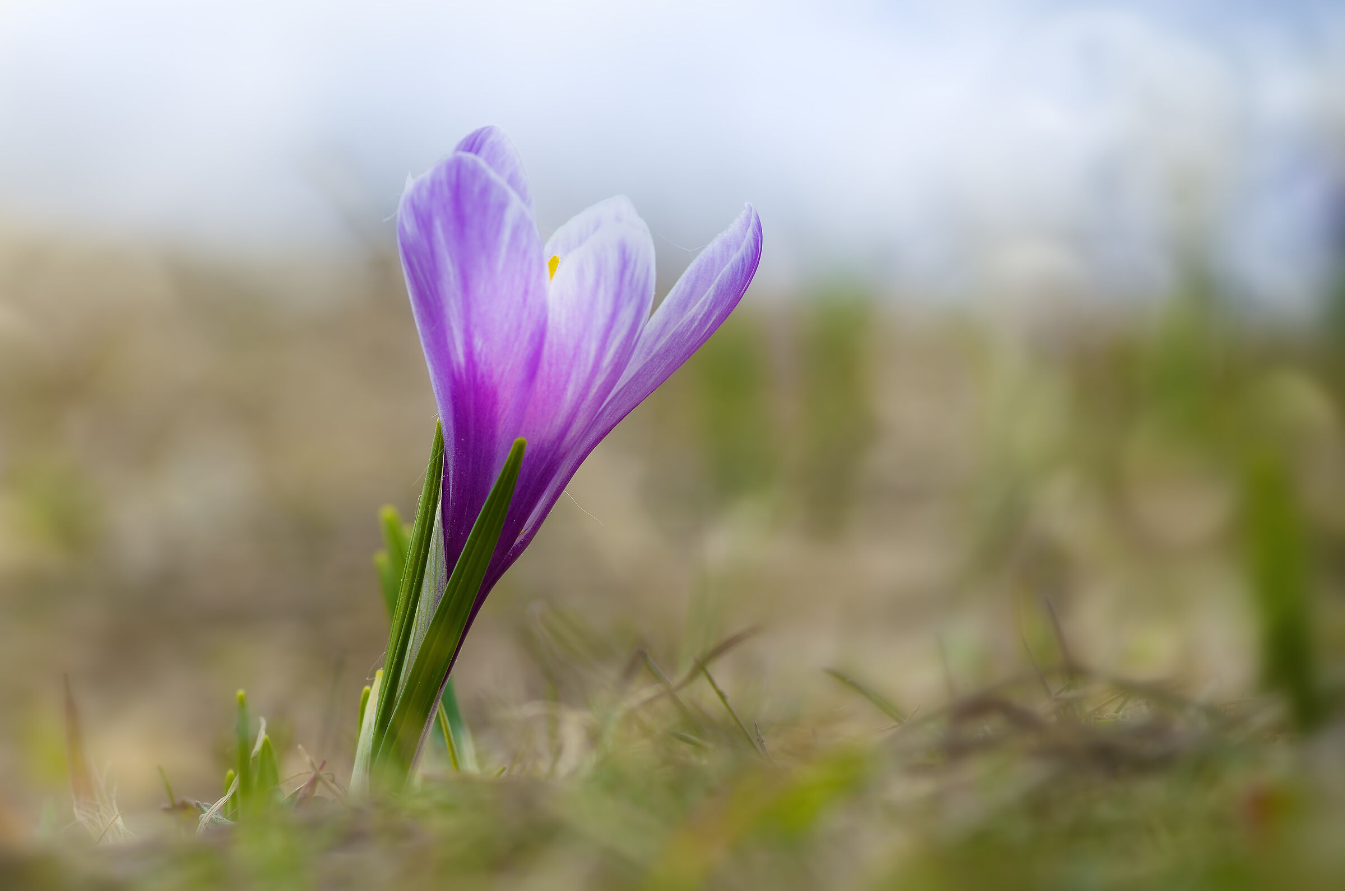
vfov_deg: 9.1
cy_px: 446
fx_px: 5593
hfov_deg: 13.7
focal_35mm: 150
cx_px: 672
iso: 100
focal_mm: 100
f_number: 7.1
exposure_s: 1/160
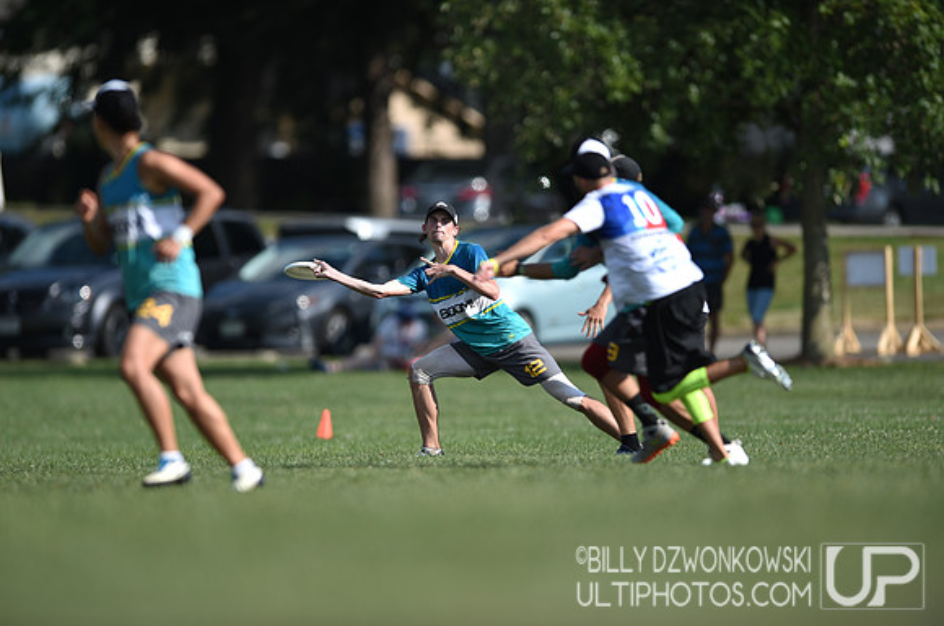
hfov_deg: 5.2
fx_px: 10474
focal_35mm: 400
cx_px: 472
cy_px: 313
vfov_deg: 3.4
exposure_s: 1/1000
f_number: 2.8
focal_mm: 400
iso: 50
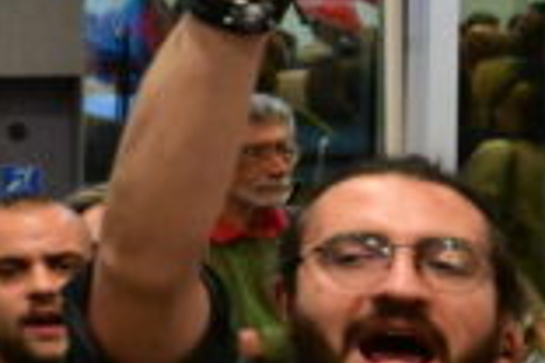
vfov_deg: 10.1
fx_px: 2046
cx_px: -863
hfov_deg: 11.7
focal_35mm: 135
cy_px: 120
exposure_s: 1/200
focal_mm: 21.5
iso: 8000
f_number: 4
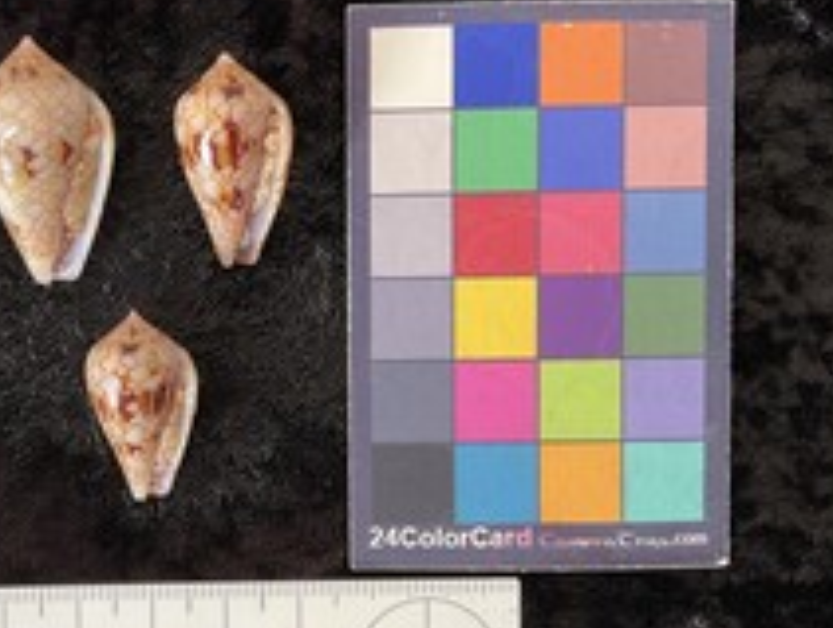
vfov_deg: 30.3
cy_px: 330
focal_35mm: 48
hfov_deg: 38.4
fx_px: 1157
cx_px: 189
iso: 40
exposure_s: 1/100
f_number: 1.8
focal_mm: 3
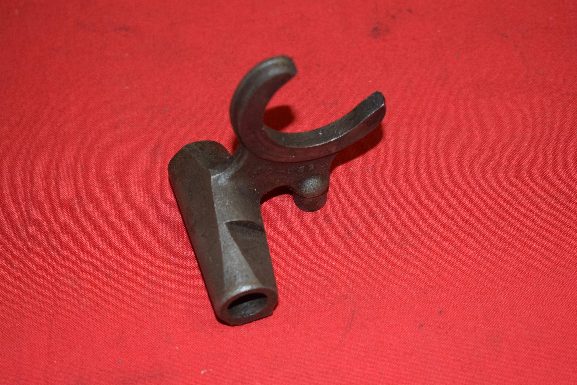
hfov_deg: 26.0
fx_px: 1250
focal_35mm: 78
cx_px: 288
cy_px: 192
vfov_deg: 17.5
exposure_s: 1/125
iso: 640
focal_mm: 52
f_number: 5.6
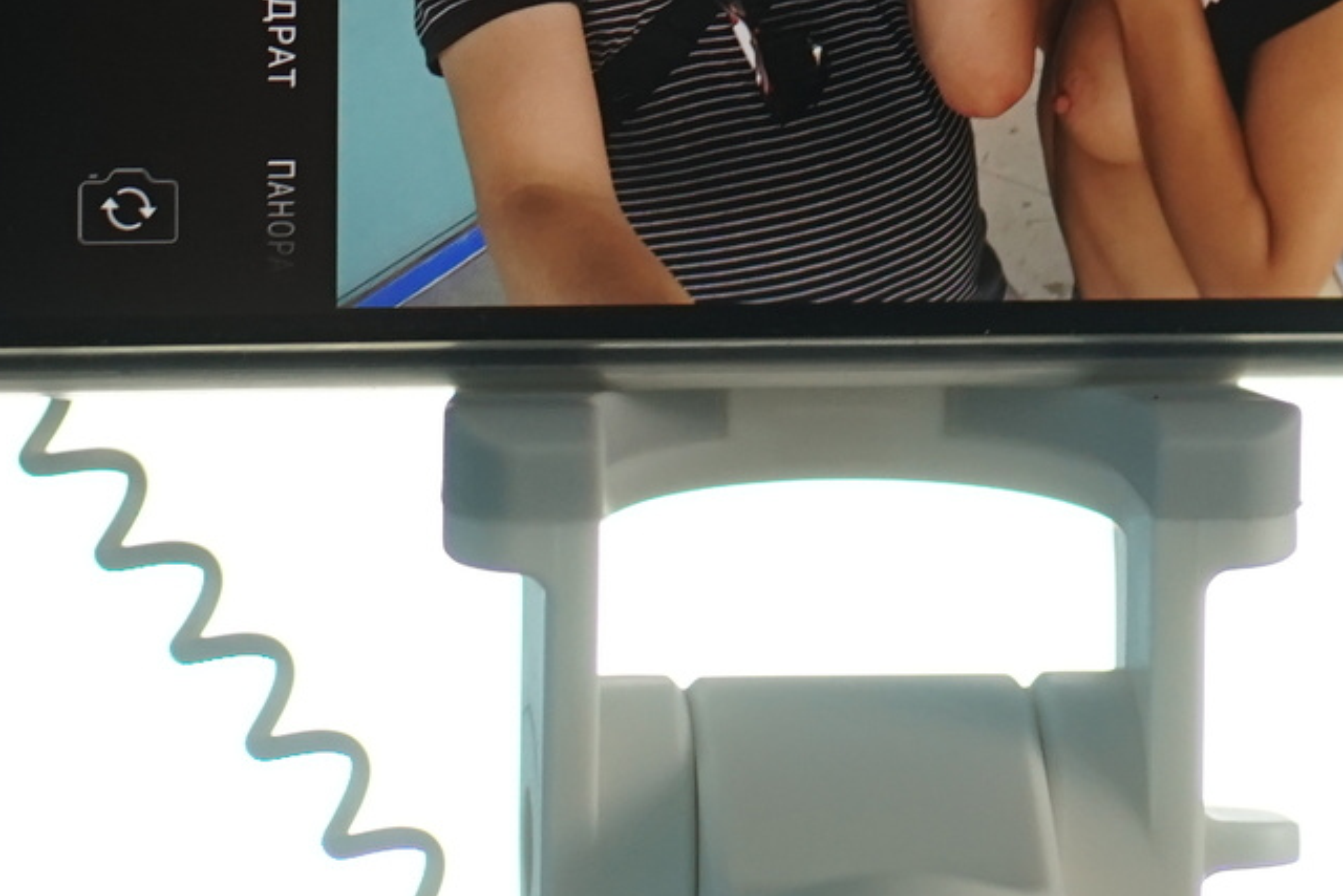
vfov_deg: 4.0
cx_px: 1081
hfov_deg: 6.1
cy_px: -158
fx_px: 12686
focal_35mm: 340
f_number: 2.8
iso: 500
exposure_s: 1/200
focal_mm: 85
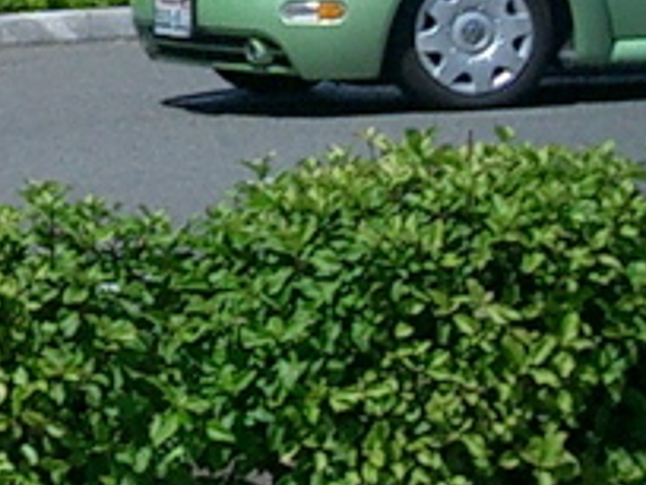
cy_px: -475
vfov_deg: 6.6
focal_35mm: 220
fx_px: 4106
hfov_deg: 7.8
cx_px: -1320
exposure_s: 1/1000
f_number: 4.2
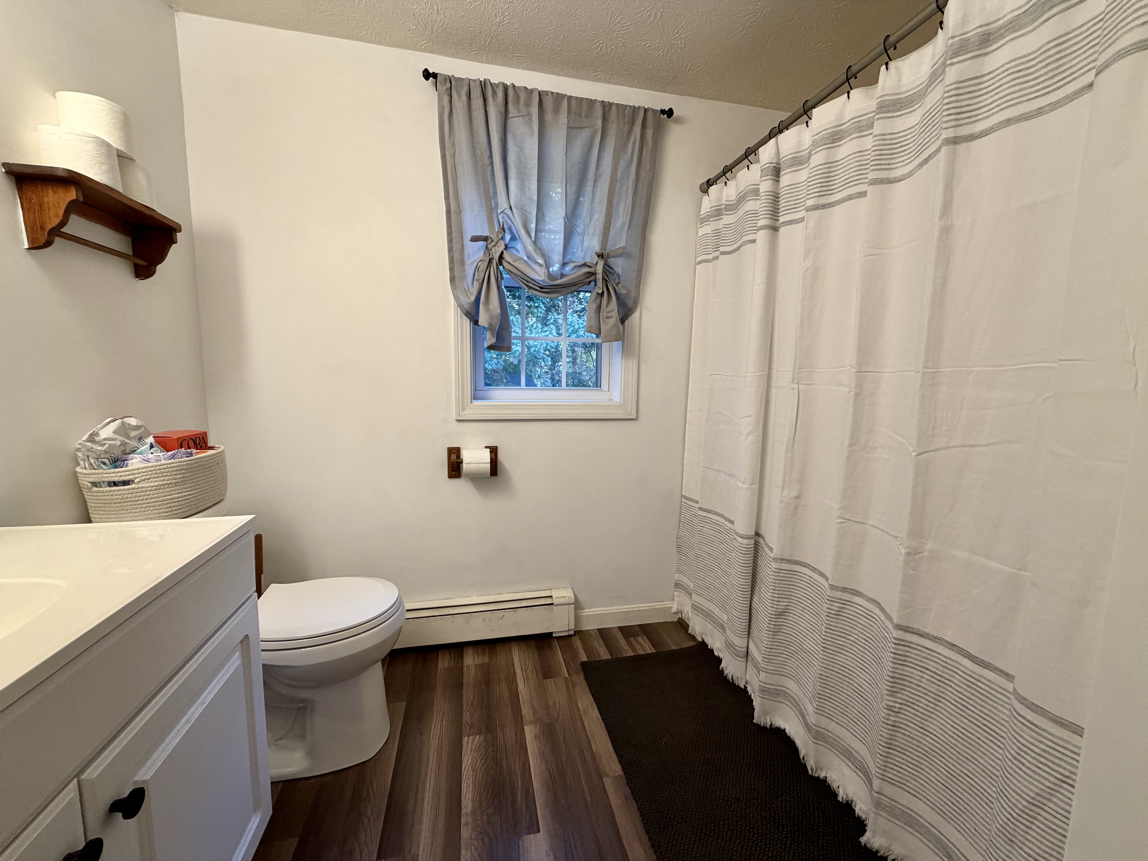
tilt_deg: -6.8
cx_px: 574
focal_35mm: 14
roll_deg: -0.6
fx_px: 464
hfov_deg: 102.1
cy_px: 430
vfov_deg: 85.7
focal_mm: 2.22
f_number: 2.2
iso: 200
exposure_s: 1/60
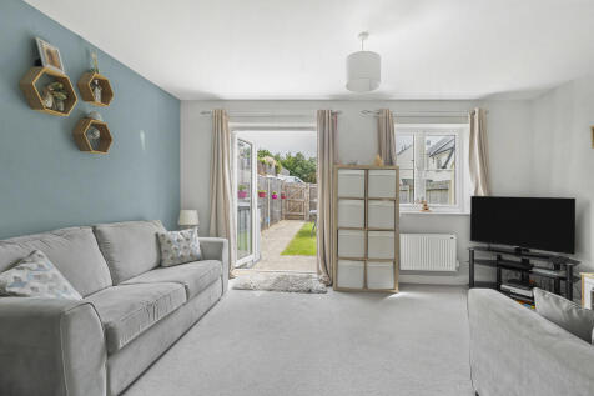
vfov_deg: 73.7
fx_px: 264
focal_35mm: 16
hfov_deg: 96.8
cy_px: 198
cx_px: 297
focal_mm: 16
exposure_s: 1/15
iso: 200
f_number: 8
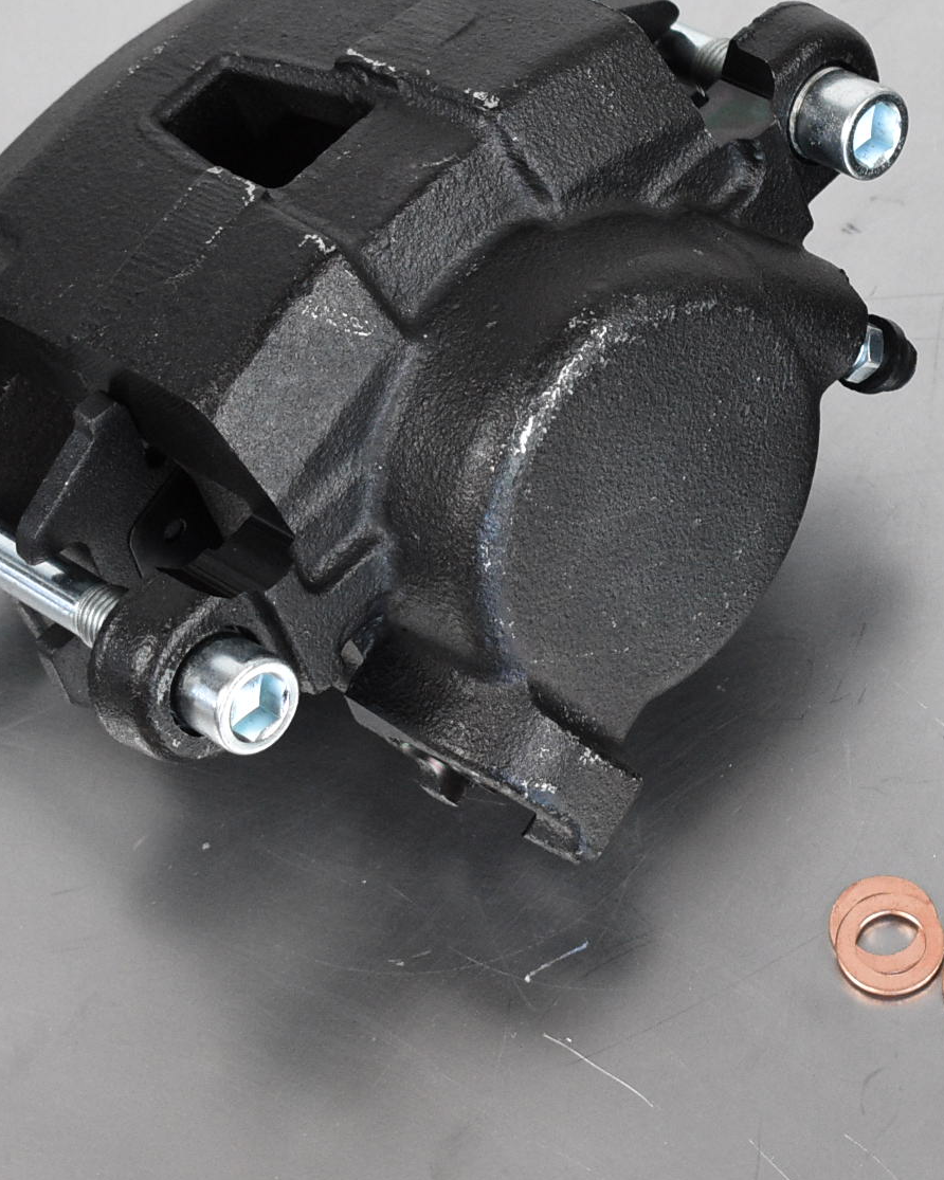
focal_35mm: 121
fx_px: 4226
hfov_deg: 12.6
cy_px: 472
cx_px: 984
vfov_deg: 15.9
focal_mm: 32
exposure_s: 1/125
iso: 1250
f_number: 5.6
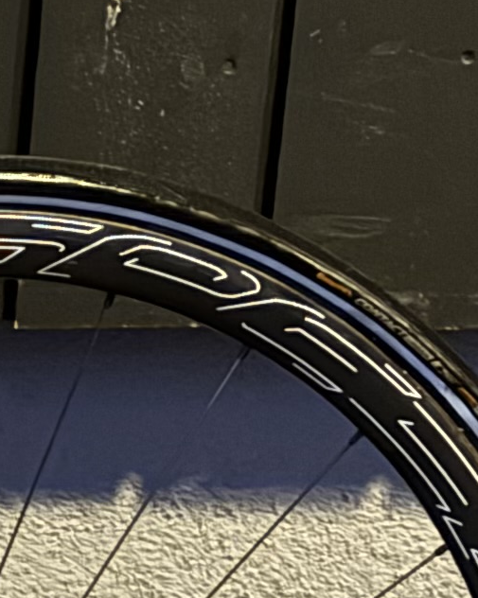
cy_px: 692
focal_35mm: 299
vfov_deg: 6.4
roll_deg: -0.8
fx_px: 5291
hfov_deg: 4.9
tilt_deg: -22.6
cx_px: -1050
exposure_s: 1/9
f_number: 1.78
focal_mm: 6.76
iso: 500
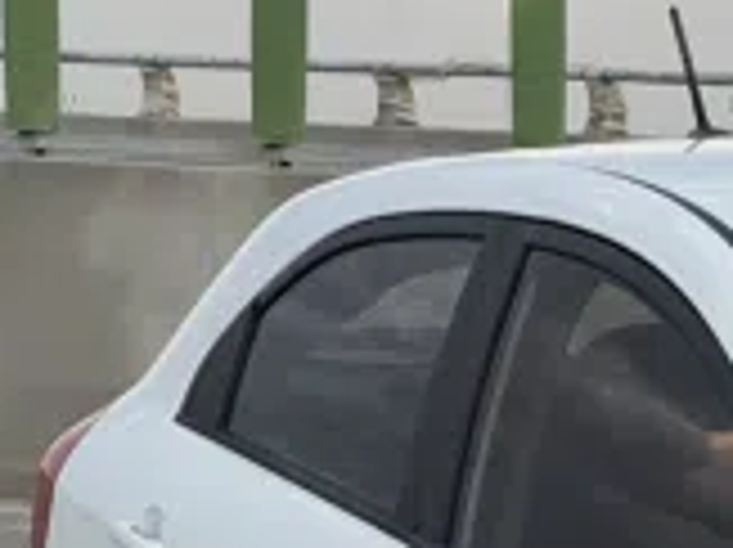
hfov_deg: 6.4
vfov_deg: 4.8
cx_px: 1313
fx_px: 6411
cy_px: 970
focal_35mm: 303
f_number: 2.8
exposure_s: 1/91
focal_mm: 9
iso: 200
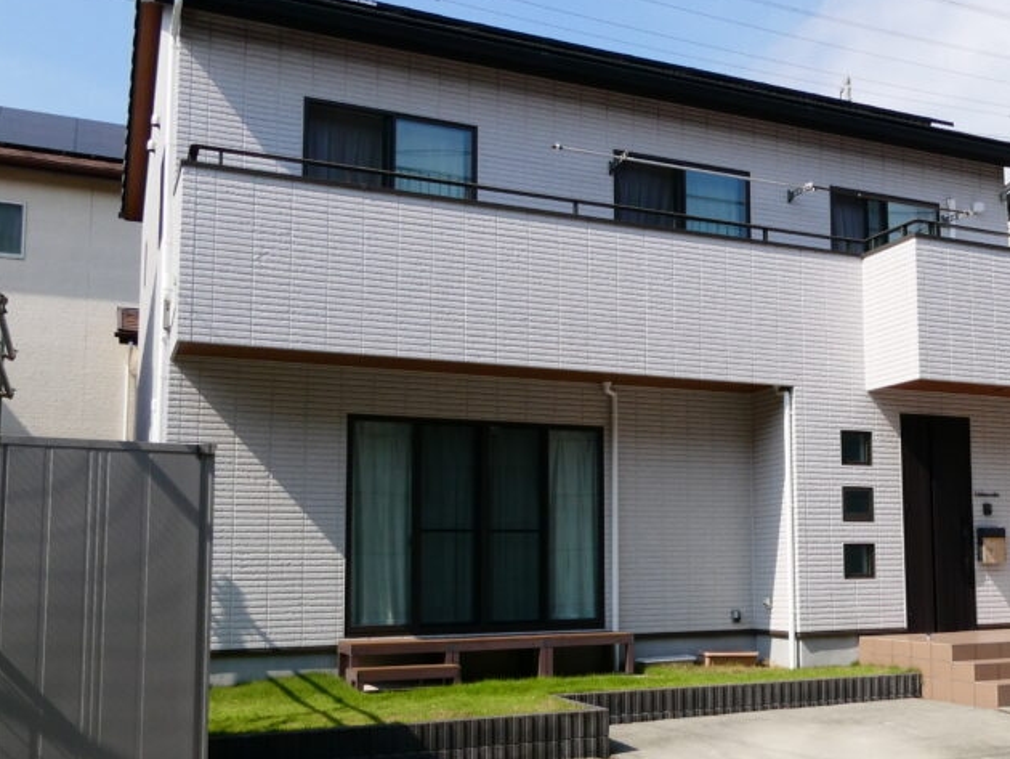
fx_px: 1138
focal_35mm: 39
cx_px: 686
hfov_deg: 47.0
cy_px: 453
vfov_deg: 36.7
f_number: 4
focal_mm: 4.3
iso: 80
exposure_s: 1/800
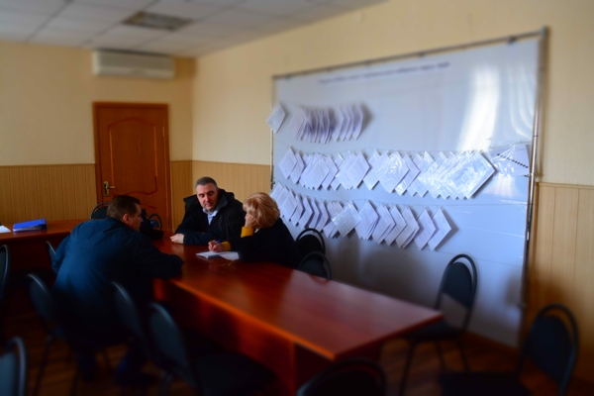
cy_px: 198
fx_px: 495
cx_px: 297
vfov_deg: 43.6
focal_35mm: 30
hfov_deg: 61.9
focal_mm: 20
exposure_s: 1/15
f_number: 6.3
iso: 800
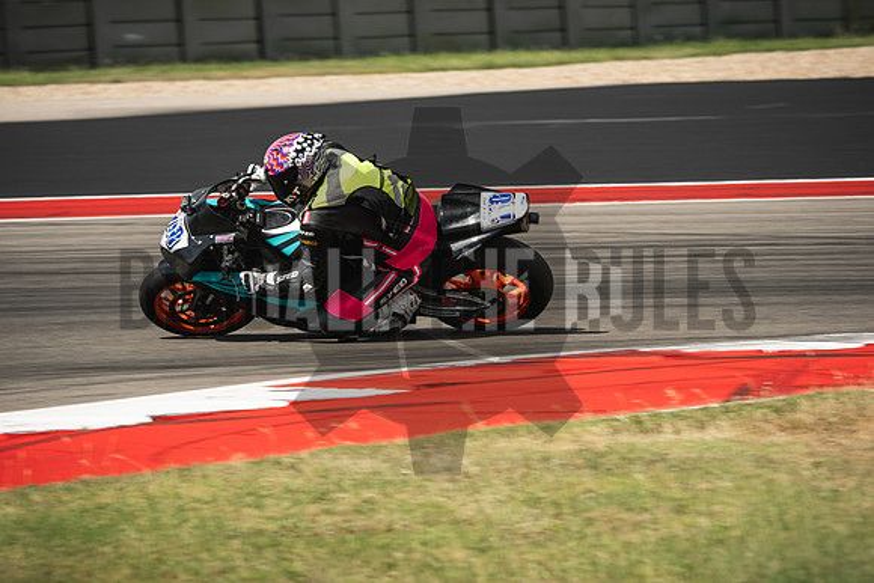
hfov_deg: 6.9
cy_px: 292
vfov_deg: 4.6
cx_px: 437
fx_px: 7285
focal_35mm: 300
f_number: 5.6
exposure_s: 1/400
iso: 160
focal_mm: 200
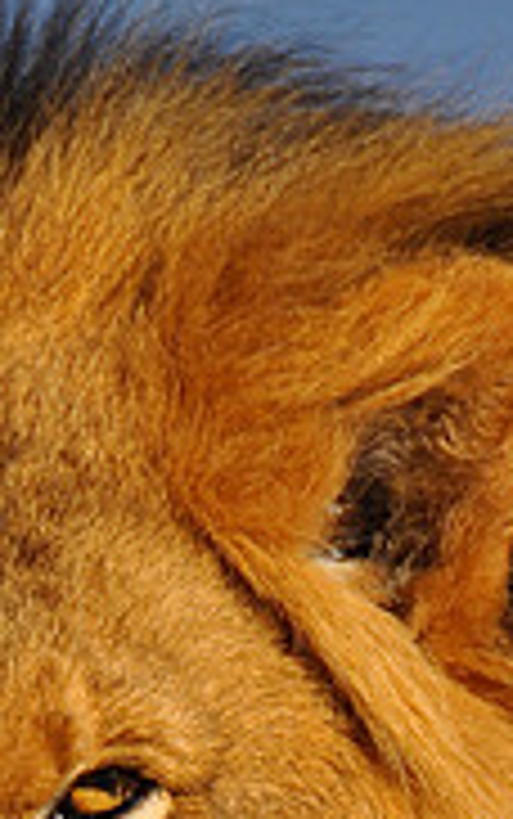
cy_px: 922
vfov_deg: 2.8
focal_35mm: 755
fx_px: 16862
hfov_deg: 1.7
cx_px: -11
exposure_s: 1/1250
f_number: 5.6
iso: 200
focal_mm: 200
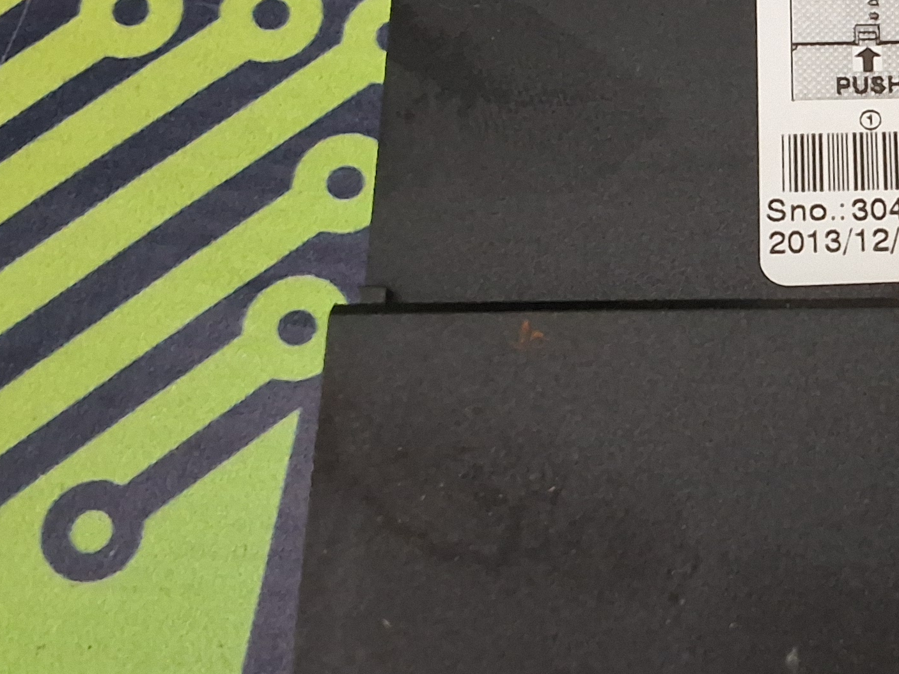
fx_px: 1688
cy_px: 146
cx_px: 945
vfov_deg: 22.3
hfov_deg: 27.7
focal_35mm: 65
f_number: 1.9
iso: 400
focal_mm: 2.91
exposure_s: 1/20
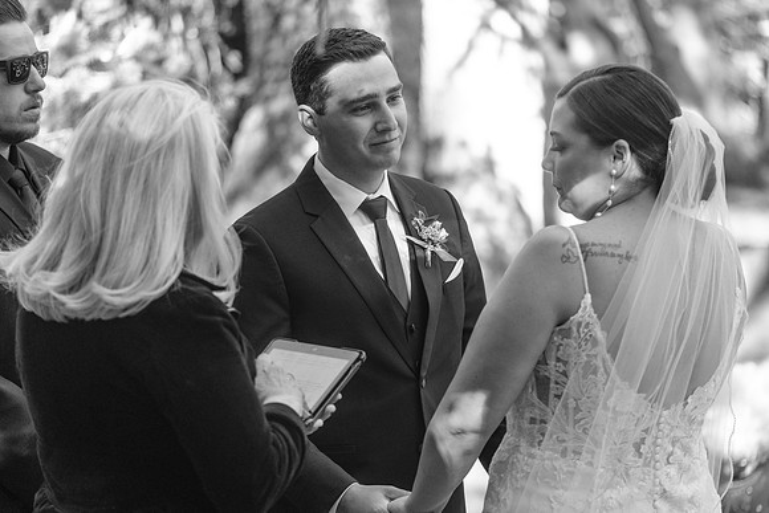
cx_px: 384
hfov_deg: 9.8
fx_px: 4487
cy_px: 256
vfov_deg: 6.5
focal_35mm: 210
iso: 800
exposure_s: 1/600
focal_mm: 140
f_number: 2.8
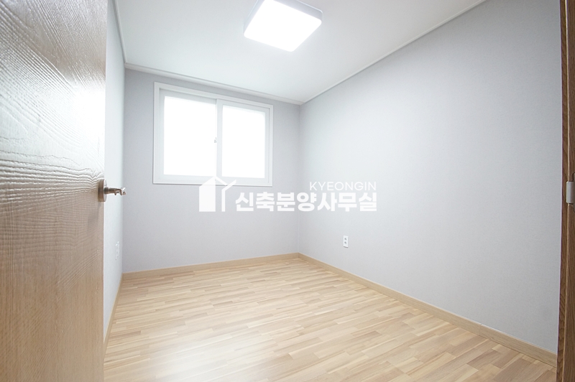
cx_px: 288
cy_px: 191
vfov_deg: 77.2
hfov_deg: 100.4
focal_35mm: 15
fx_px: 239
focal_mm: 10
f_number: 6.3
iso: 800
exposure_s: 1/20
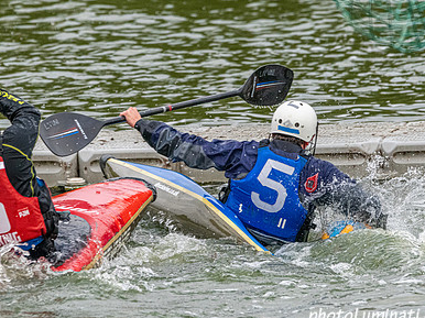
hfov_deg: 3.0
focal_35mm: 667
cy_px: 149
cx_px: 193
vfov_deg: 2.2
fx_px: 8184
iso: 3200
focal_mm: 400
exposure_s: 1/2000
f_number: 8
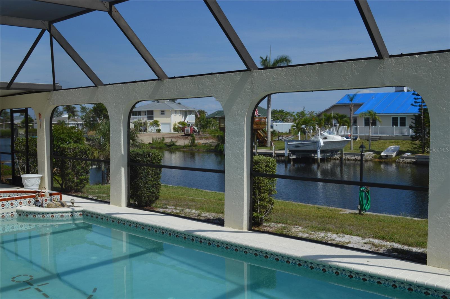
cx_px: 225
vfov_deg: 34.1
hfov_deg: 49.6
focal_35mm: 39
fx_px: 487
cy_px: 150
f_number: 8
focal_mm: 26
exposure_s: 1/250
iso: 100
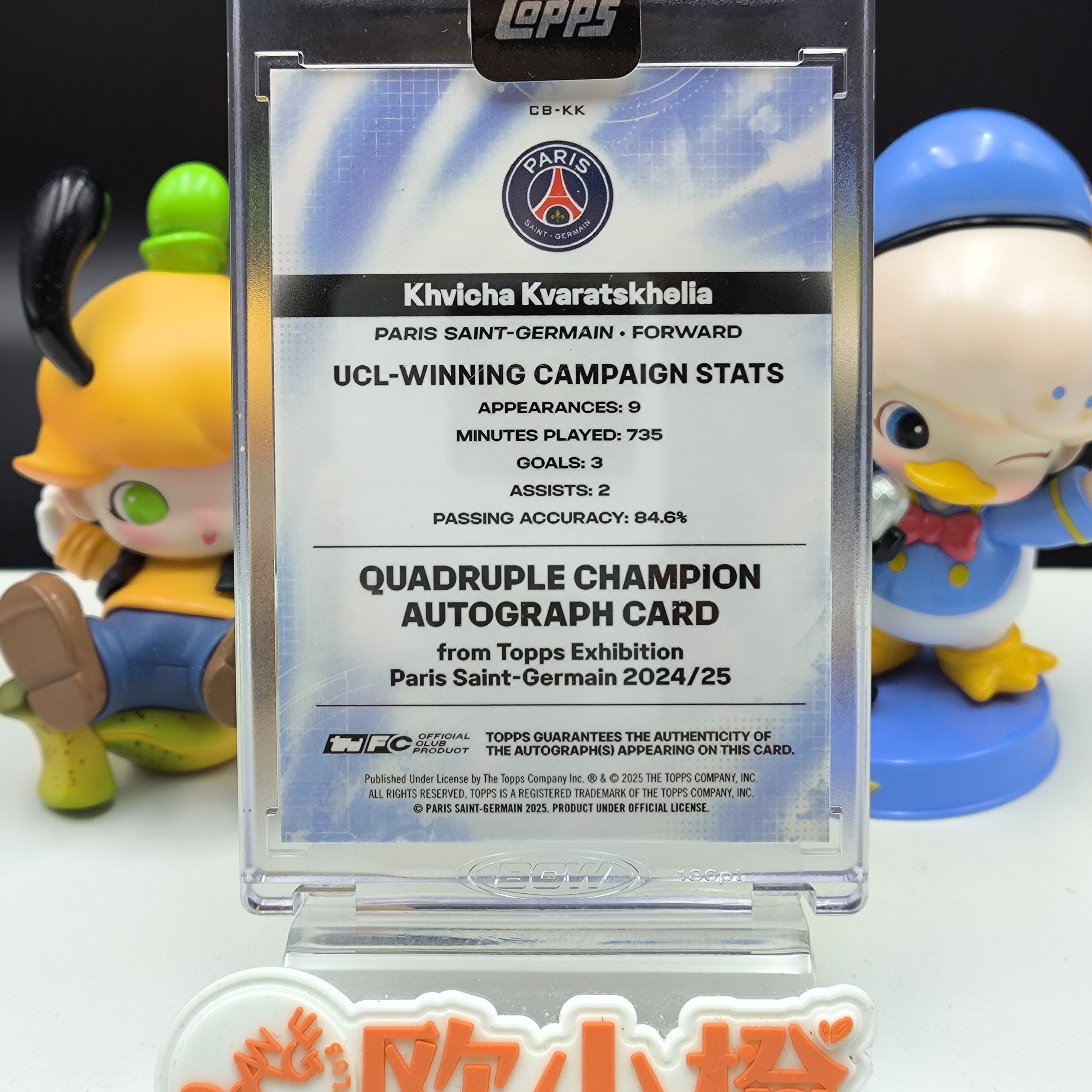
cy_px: 481
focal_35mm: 55
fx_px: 1963
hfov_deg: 31.1
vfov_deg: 31.1
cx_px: 548
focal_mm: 5.35
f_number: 1.7
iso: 160
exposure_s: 1/130
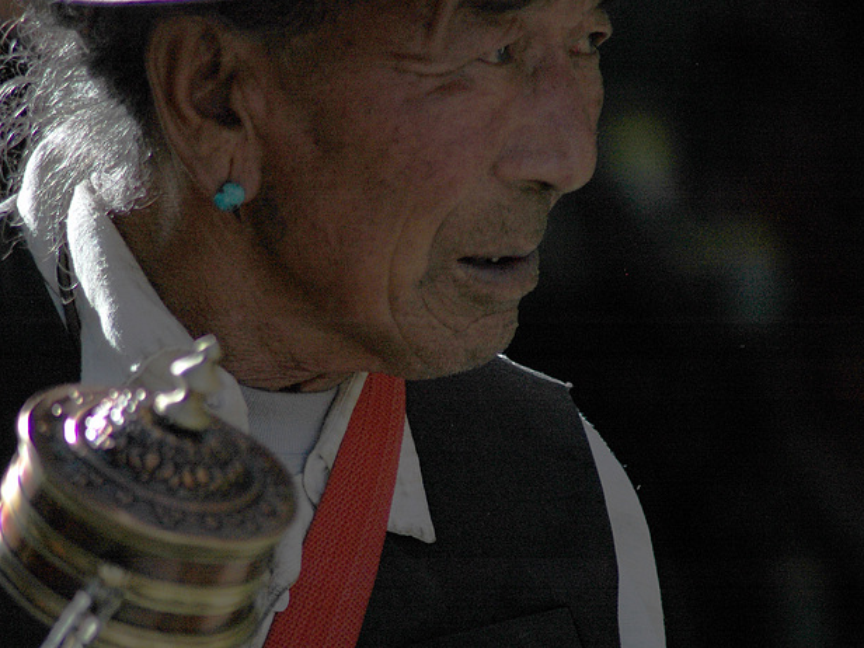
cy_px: 323
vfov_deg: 3.0
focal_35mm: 491
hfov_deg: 4.0
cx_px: 419
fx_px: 12255
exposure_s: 1/1600
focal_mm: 300
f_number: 5.6
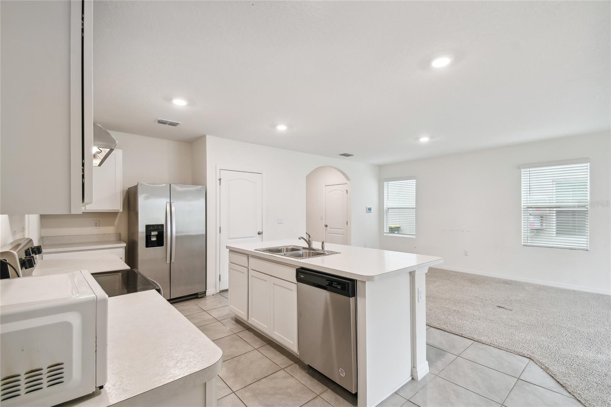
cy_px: 204
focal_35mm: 15
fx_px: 255
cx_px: 306
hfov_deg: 100.4
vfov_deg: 77.3
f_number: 7.1
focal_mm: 10
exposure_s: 1/10
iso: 100
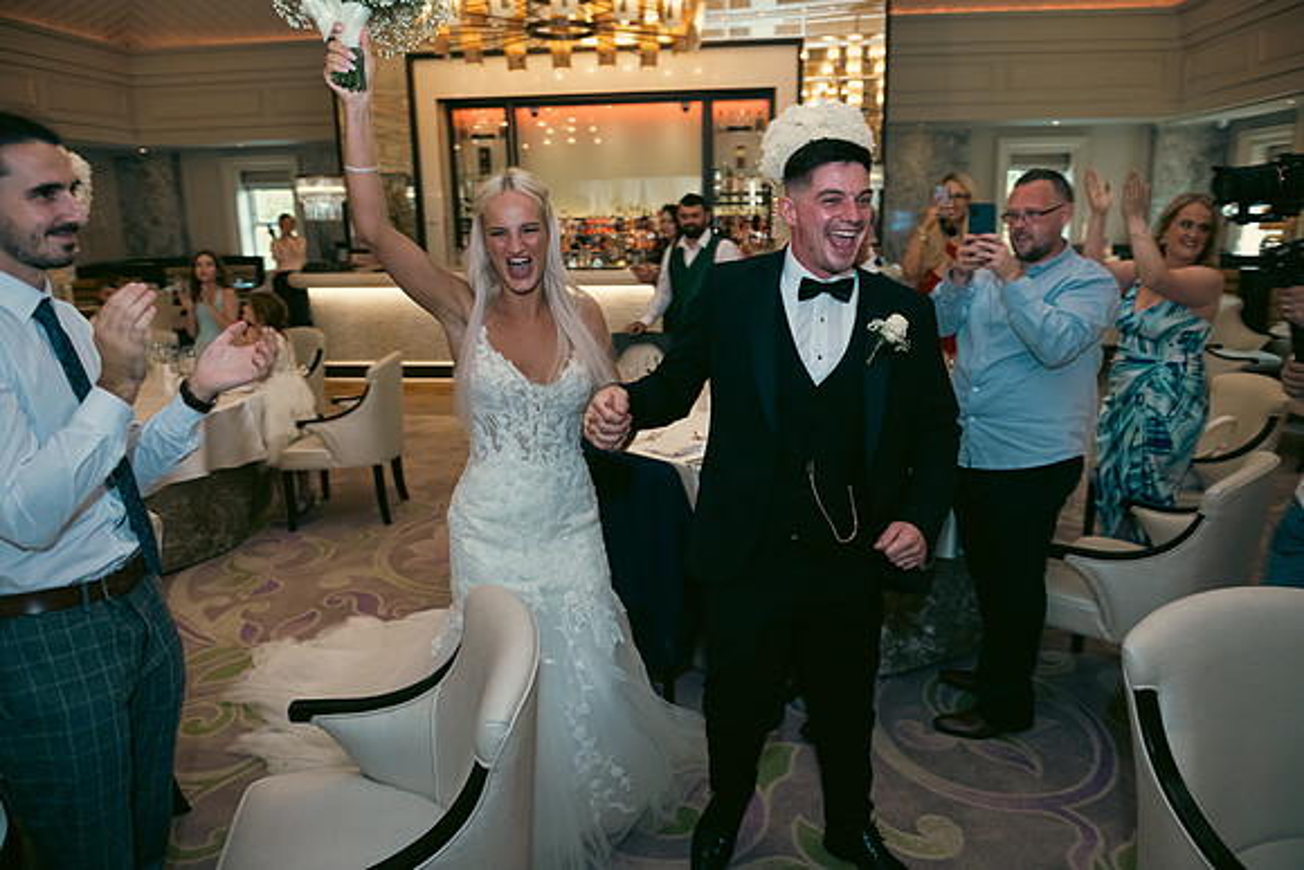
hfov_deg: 73.7
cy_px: 435
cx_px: 652
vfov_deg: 53.2
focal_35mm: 24
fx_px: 869
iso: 800
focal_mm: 24
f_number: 3.5
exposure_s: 1/160
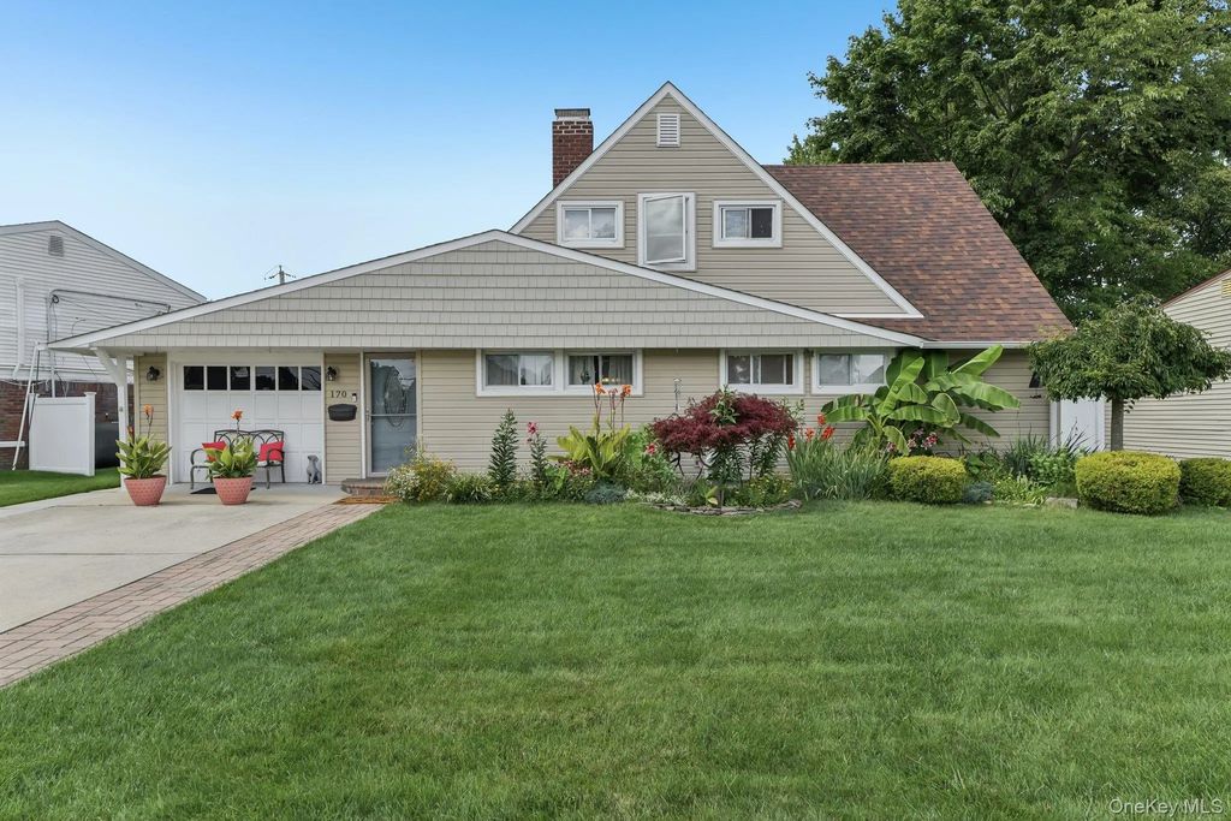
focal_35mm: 23
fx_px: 787
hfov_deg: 76.1
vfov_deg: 55.1
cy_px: 410
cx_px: 616
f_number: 9
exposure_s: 1/500
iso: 400
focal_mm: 23
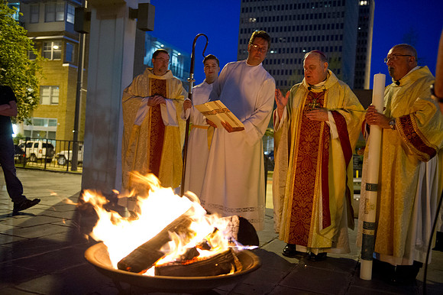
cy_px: 148
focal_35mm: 35
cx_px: 222
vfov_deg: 37.8
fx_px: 430
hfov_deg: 54.5
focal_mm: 35
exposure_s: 1/60
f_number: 2.8
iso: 3200
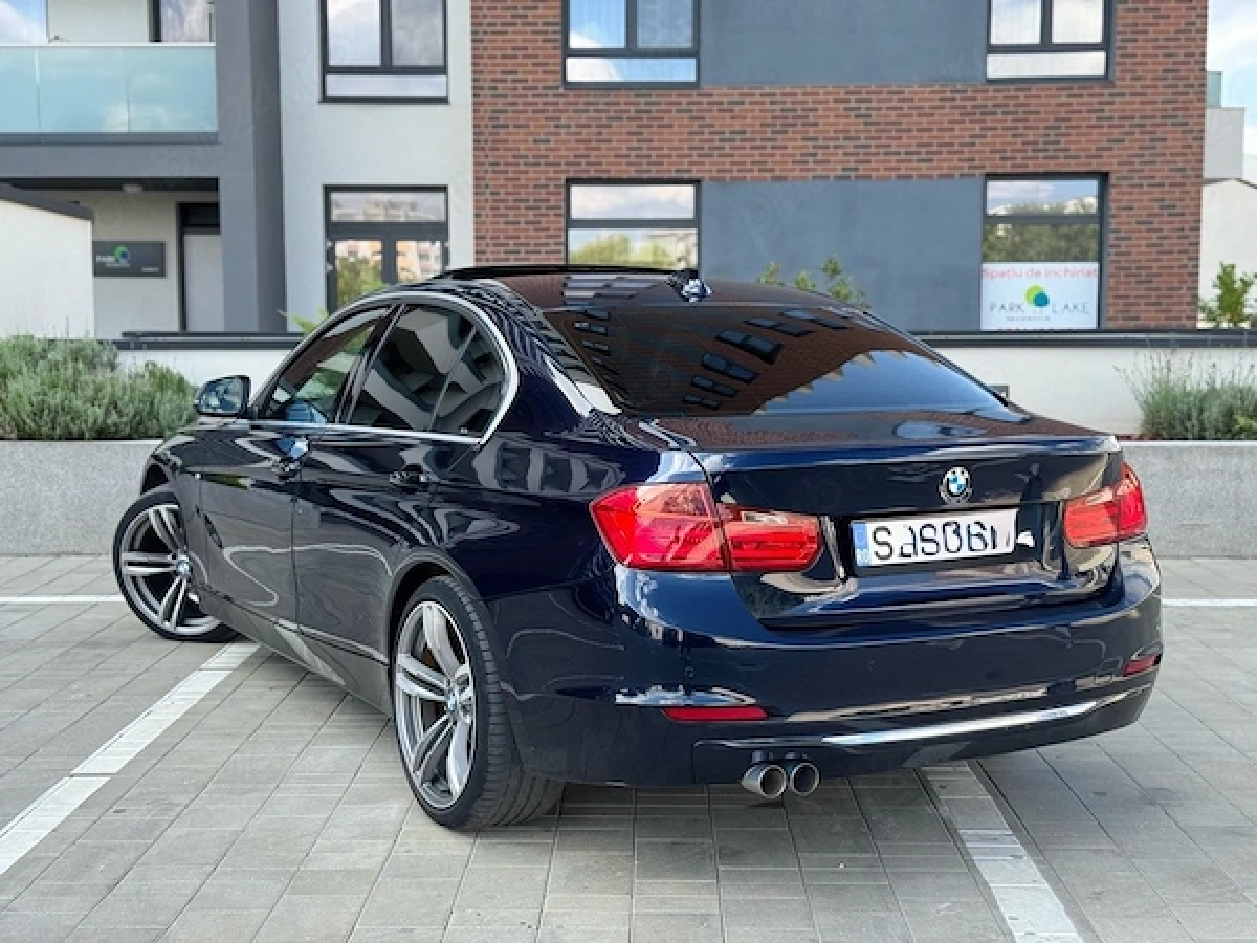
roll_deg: +0.9
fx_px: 1743
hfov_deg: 39.7
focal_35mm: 48
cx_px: 628
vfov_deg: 30.3
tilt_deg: -5.4
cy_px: 472
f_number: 1.78
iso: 64
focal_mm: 6.76
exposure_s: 1/707
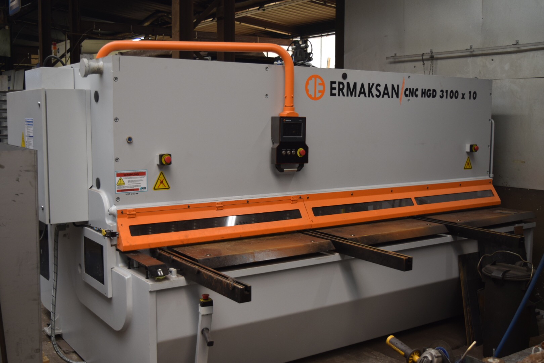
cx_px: 272
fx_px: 612
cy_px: 182
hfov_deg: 47.9
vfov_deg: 33.0
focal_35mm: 40
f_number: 4.2
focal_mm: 27
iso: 400
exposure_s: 1/80
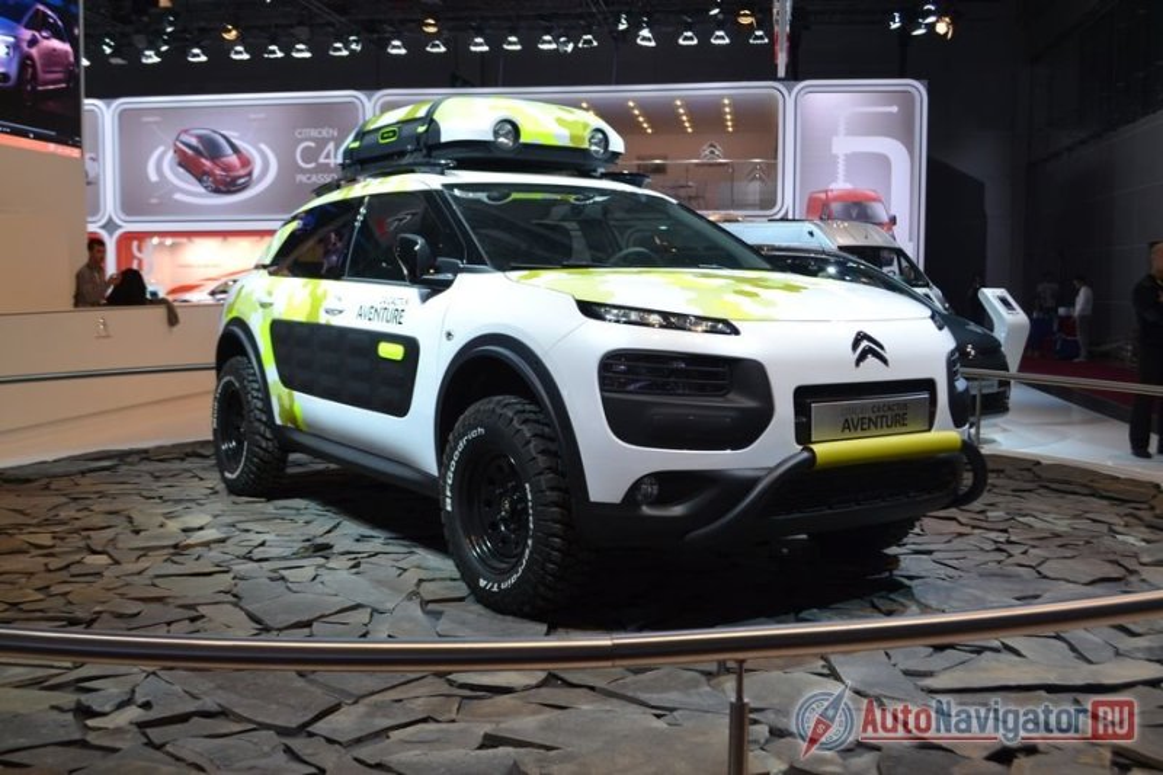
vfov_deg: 36.9
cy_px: 388
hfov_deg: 53.1
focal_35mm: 36
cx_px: 582
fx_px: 1163
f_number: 5.6
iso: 400
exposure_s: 1/100
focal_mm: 24
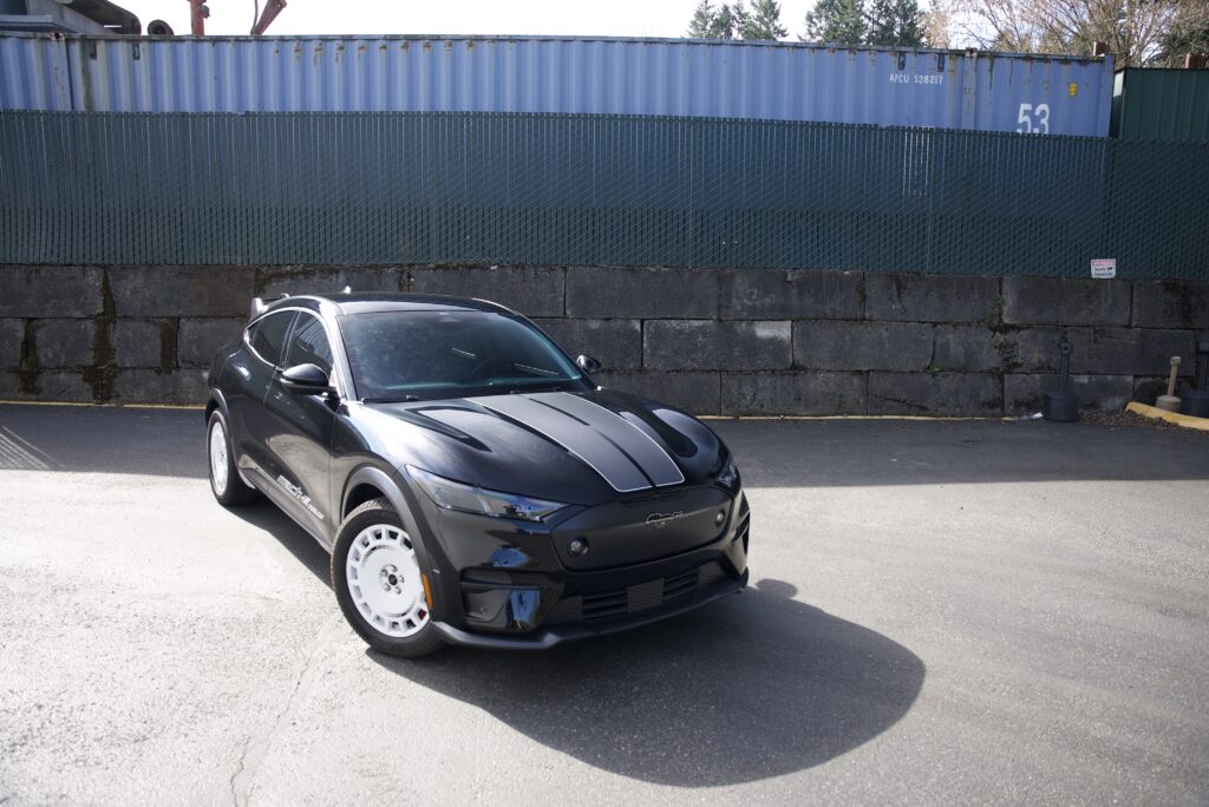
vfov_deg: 53.2
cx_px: 604
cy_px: 404
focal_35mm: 24
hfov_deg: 73.7
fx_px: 806
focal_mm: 24
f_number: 2.8
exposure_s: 1/320
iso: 160
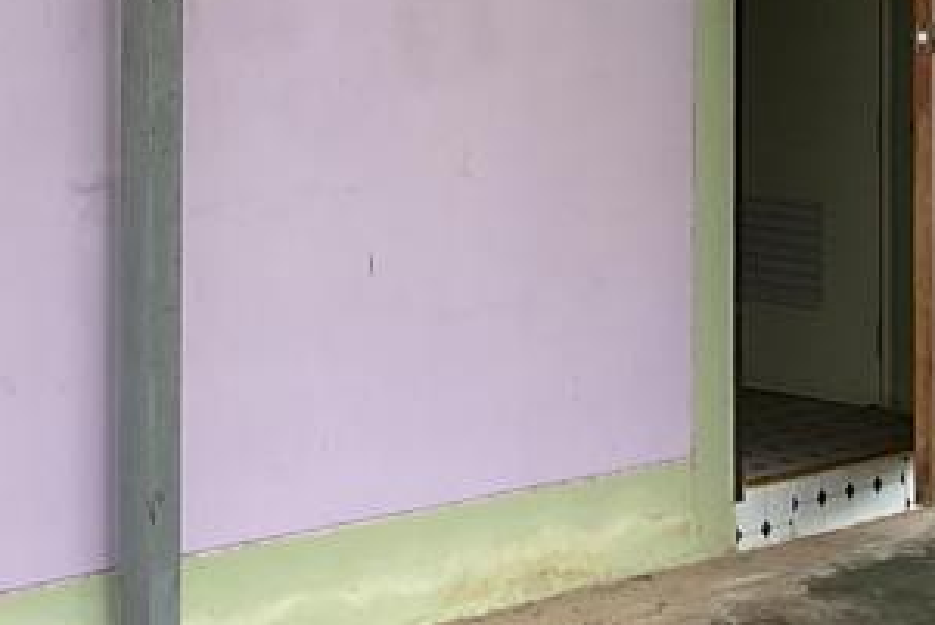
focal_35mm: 115
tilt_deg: -1.2
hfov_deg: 16.9
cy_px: -78
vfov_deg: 11.7
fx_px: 2988
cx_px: -216
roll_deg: -1.3
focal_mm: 3
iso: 16
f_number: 1.8
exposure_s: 1/324
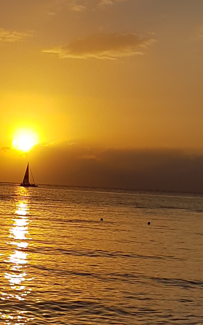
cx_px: 26
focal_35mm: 41
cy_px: 218
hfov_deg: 30.1
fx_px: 363
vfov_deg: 47.4
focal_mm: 4.2
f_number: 1.7
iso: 40
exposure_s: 1/10112
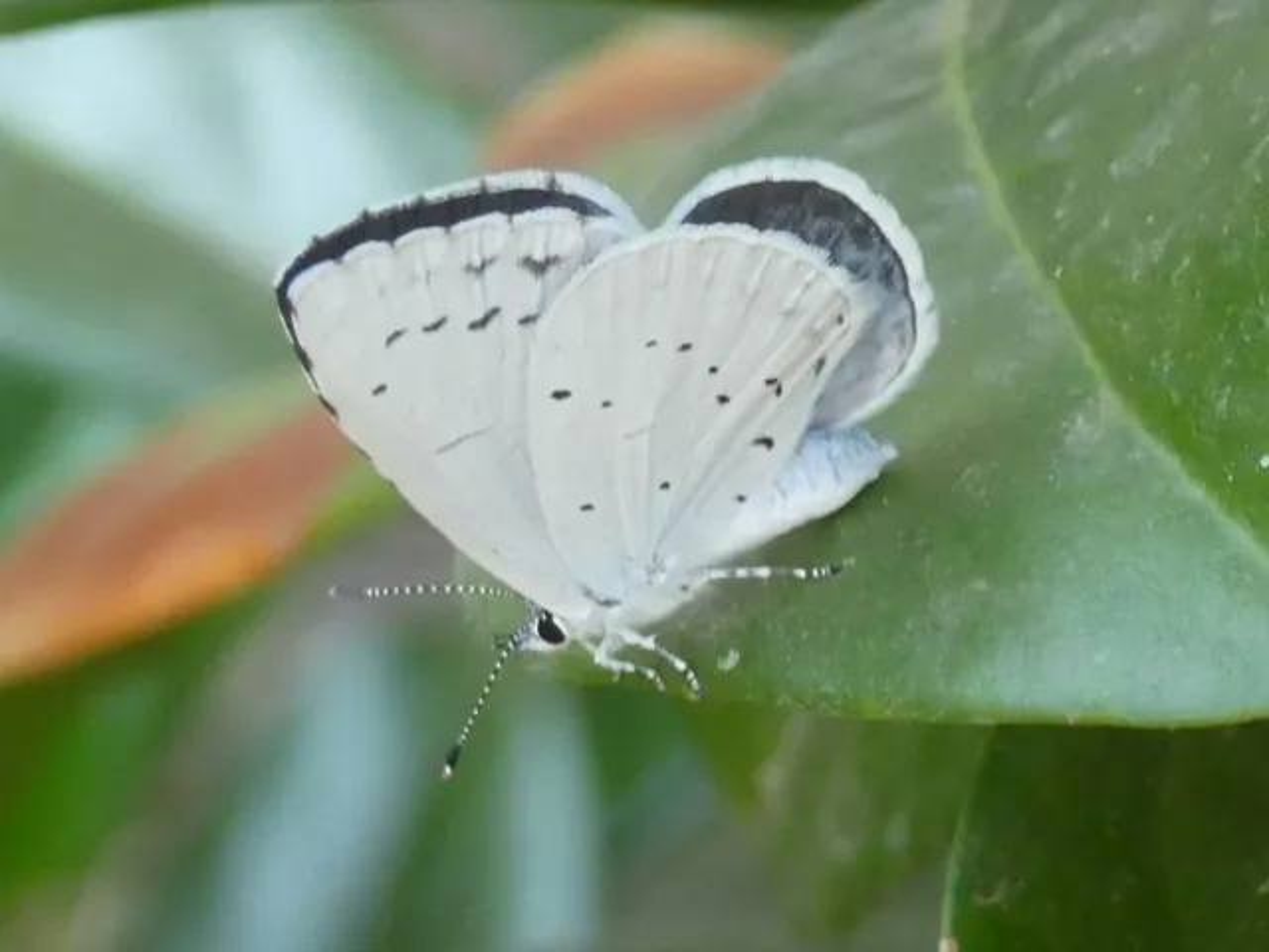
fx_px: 4766
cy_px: 476
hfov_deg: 15.2
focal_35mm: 130
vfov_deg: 11.4
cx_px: 634
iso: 640
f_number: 5.2
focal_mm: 23.3
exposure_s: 1/80
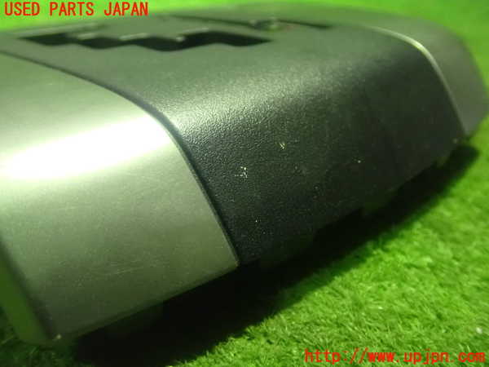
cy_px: 184
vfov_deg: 44.2
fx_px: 452
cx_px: 244
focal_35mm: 32
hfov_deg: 56.8
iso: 1600
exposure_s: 1/40
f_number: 2.4
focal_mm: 5.79
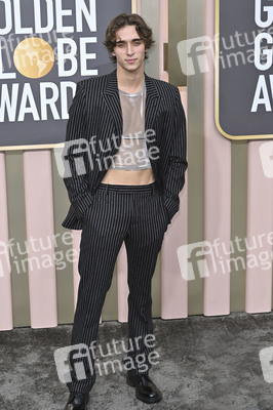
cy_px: 205
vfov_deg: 27.4
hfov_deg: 18.4
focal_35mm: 74
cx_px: 136
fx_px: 843
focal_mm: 74
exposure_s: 1/200
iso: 250
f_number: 8
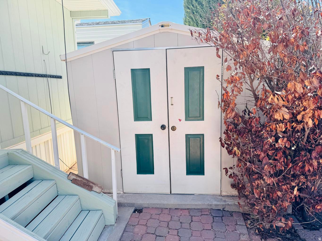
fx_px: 223
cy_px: 120
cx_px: 161
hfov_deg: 71.6
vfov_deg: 56.8
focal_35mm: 24
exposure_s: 1/1637
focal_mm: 6.76
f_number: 1.78
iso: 80
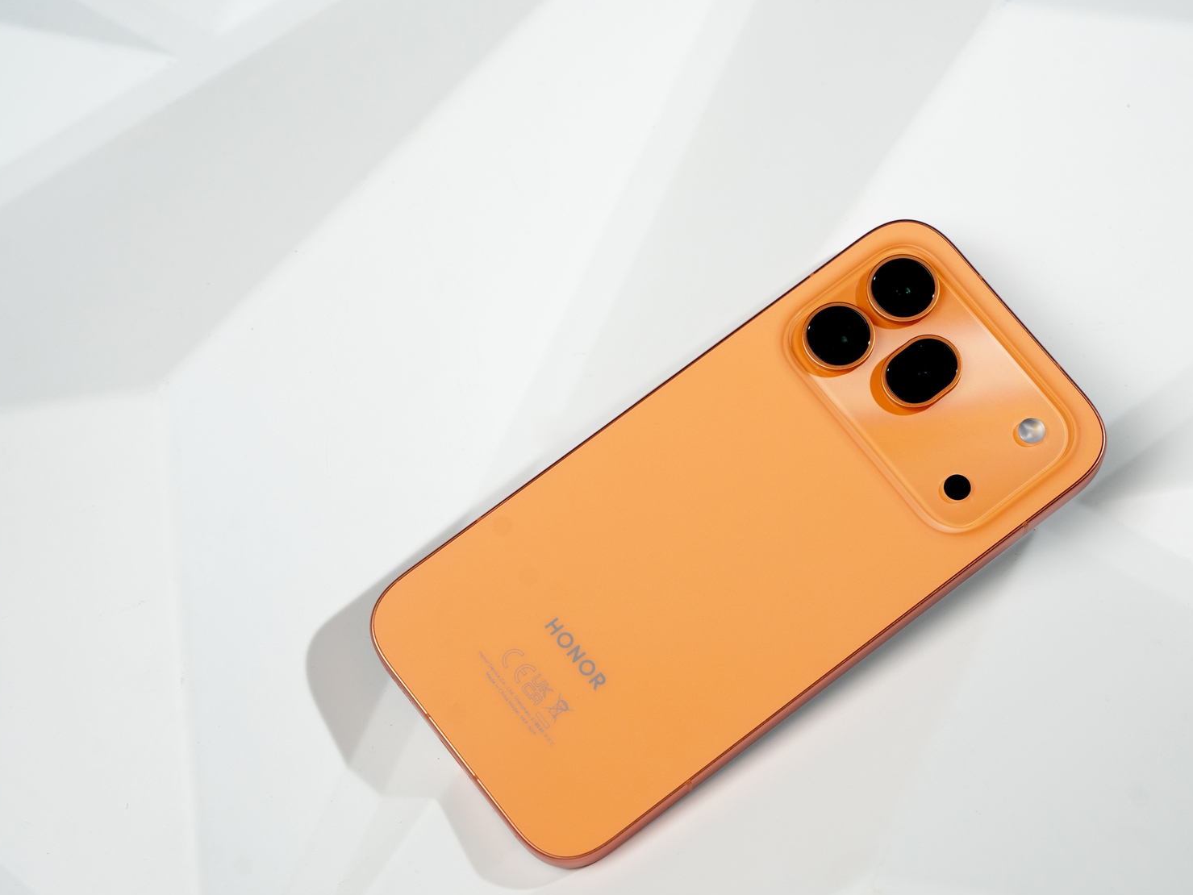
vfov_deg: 16.2
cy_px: 509
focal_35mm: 91
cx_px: 757
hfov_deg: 21.5
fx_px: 3137
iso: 500
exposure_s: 1/200
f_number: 7.1
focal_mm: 70
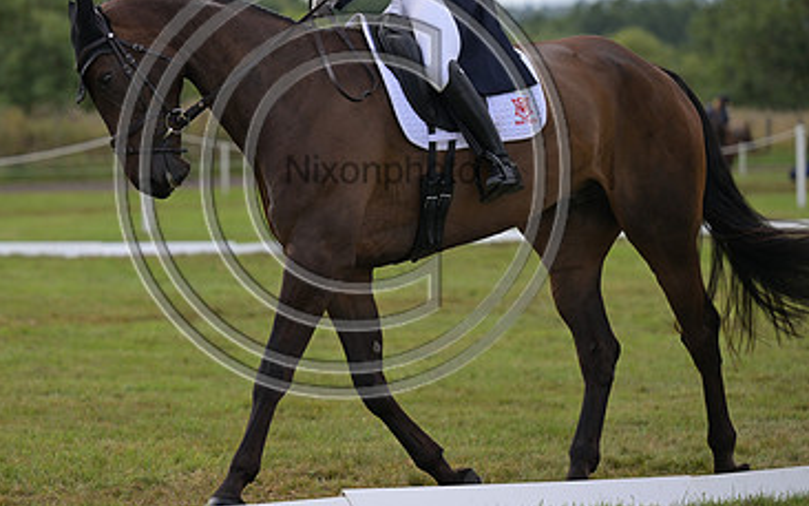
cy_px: 140
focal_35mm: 218
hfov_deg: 9.6
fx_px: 4808
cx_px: 318
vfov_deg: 6.0
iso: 160
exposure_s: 1/1250
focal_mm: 135
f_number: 3.2
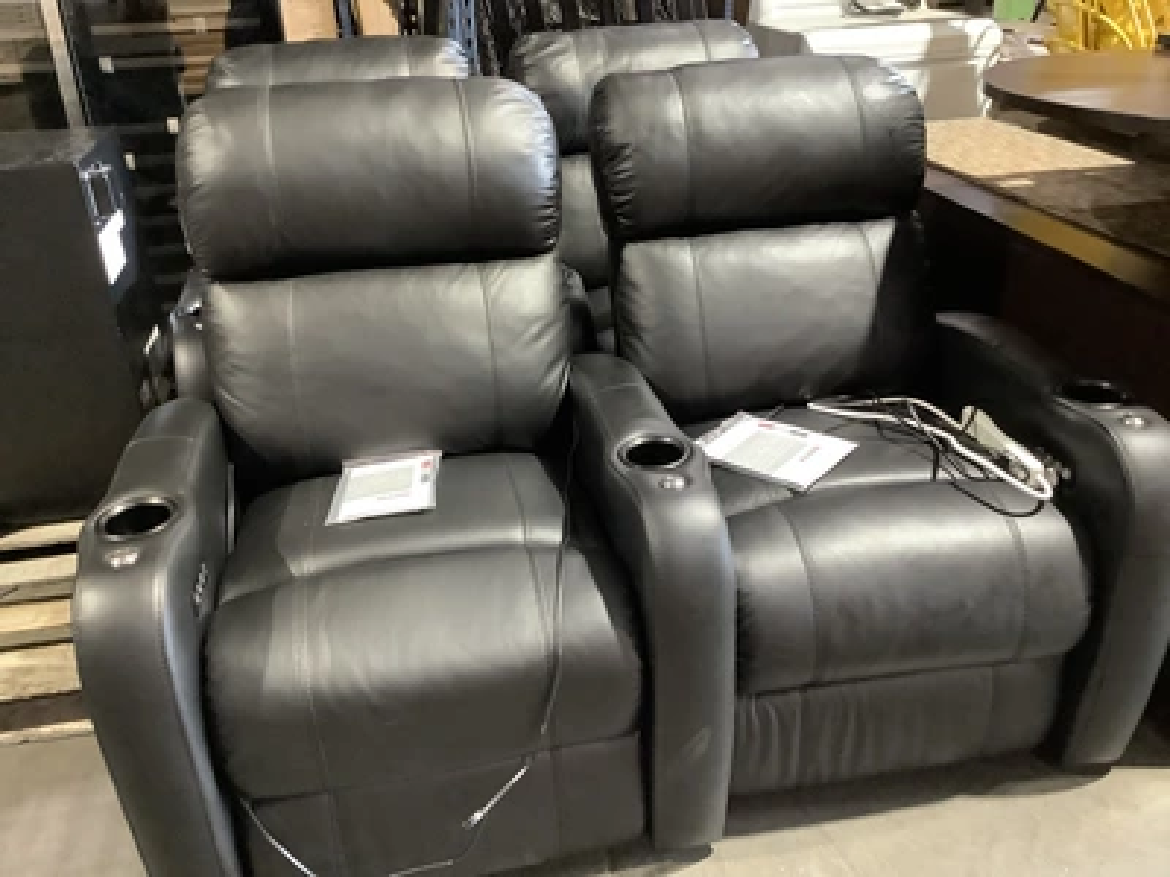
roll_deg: +2.4
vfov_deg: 45.4
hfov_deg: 58.4
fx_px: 1048
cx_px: 585
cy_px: 438
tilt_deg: -26.7
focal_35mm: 31
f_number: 2.4
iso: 640
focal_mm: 3.3
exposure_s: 1/30
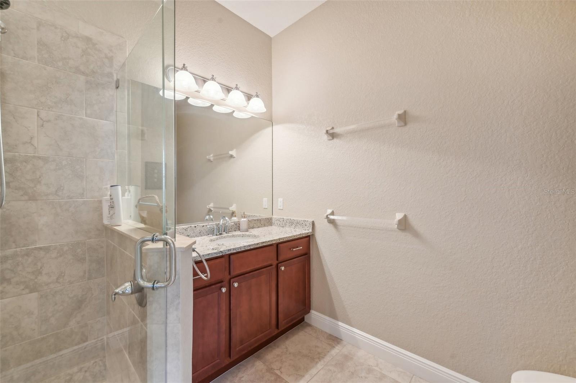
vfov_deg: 81.1
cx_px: 288
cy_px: 192
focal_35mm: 14
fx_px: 224
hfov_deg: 104.3
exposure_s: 1/6
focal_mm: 14
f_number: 8
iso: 400
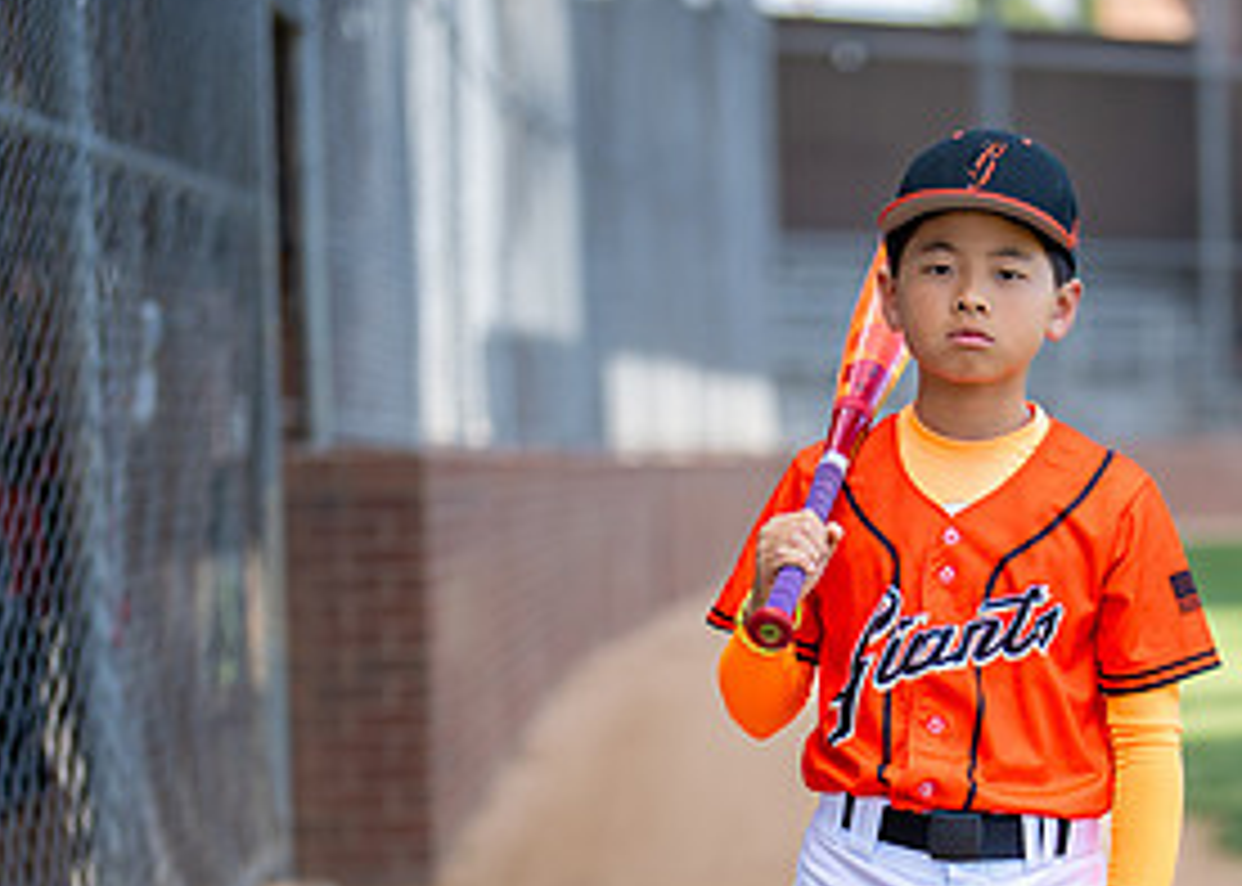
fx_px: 4161
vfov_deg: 12.0
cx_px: 969
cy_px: 868
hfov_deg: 16.9
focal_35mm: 118
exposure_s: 1/2000
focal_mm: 50
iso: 125
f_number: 1.2
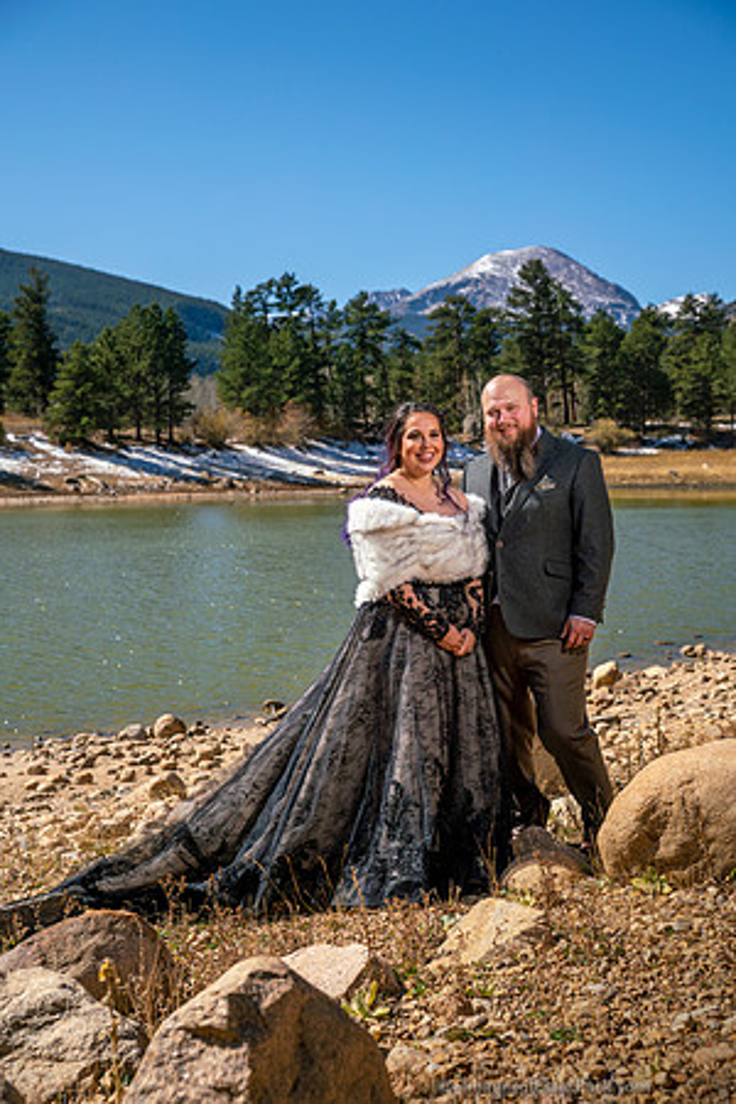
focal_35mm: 50
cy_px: 552
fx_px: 1533
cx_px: 368
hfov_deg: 27.0
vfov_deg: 39.6
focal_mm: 50
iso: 100
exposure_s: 1/1000
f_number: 5
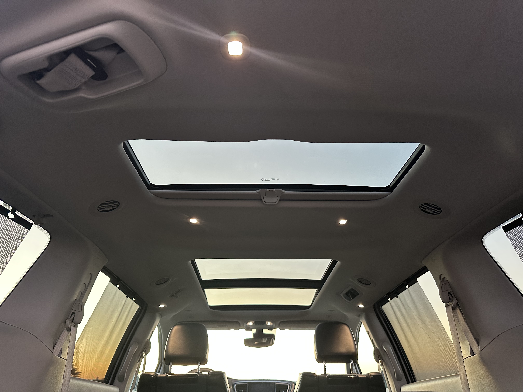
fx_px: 363
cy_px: 196
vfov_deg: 56.8
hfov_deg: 71.6
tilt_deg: +28.4
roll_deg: +1.7
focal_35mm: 24
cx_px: 262
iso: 500
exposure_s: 1/60
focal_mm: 6.86
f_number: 1.78
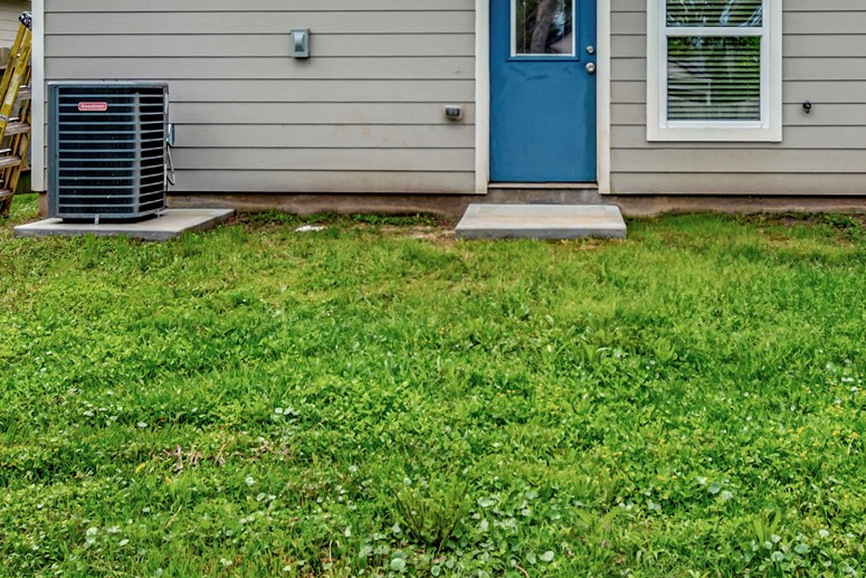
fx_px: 1010
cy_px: 91
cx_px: 520
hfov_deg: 46.1
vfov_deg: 30.9
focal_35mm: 42
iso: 100
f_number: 5.6
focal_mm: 10
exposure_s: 1/500
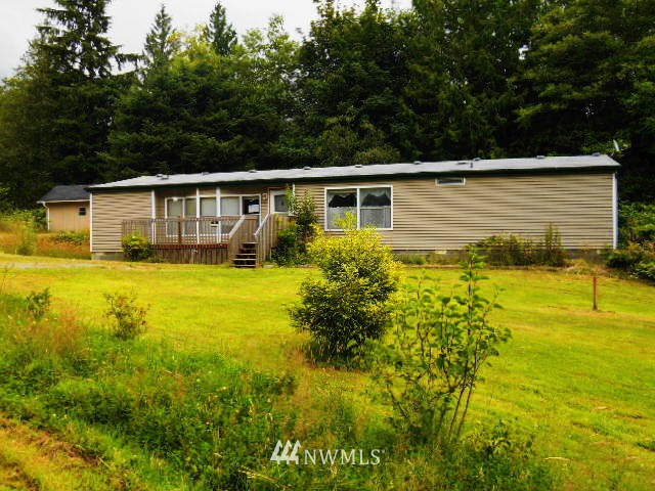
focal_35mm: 35
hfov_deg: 52.6
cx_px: 328
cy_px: 246
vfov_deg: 40.7
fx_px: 662
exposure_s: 1/250
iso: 80
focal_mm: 6.3
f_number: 3.7
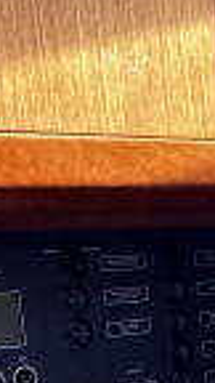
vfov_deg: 20.5
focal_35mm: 100
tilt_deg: -8.0
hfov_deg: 11.3
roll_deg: +3.5
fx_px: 1014
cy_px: 411
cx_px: 374
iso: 200
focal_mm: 6.86
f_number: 1.78
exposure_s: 1/121
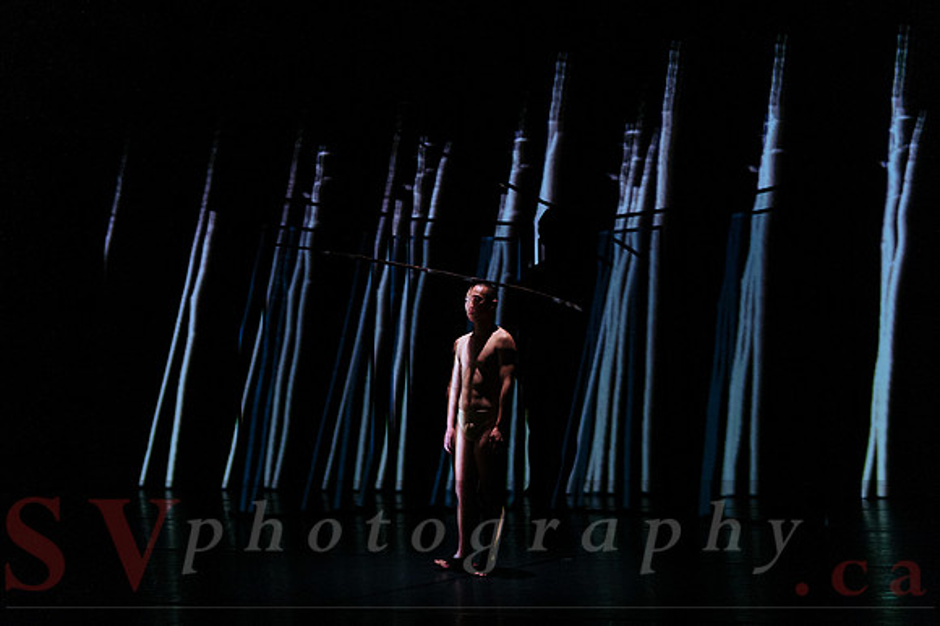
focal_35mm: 37
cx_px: 486
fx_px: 969
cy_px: 330
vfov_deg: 35.8
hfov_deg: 51.7
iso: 1600
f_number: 2.8
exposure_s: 1/50
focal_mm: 32
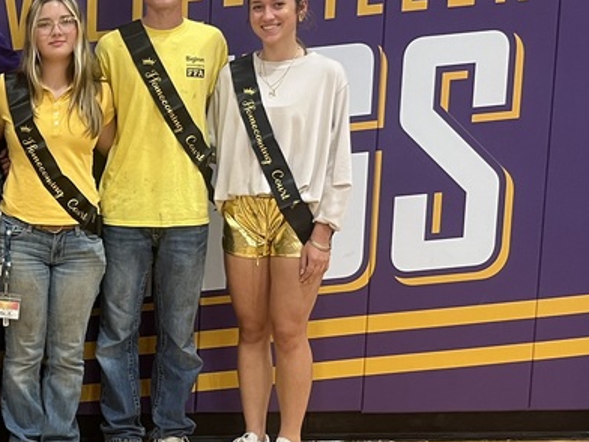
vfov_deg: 21.6
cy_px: 238
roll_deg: +0.5
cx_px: -138
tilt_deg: -8.6
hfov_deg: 25.3
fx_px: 1157
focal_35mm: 68
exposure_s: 1/60
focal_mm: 5.1
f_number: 1.6
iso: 100
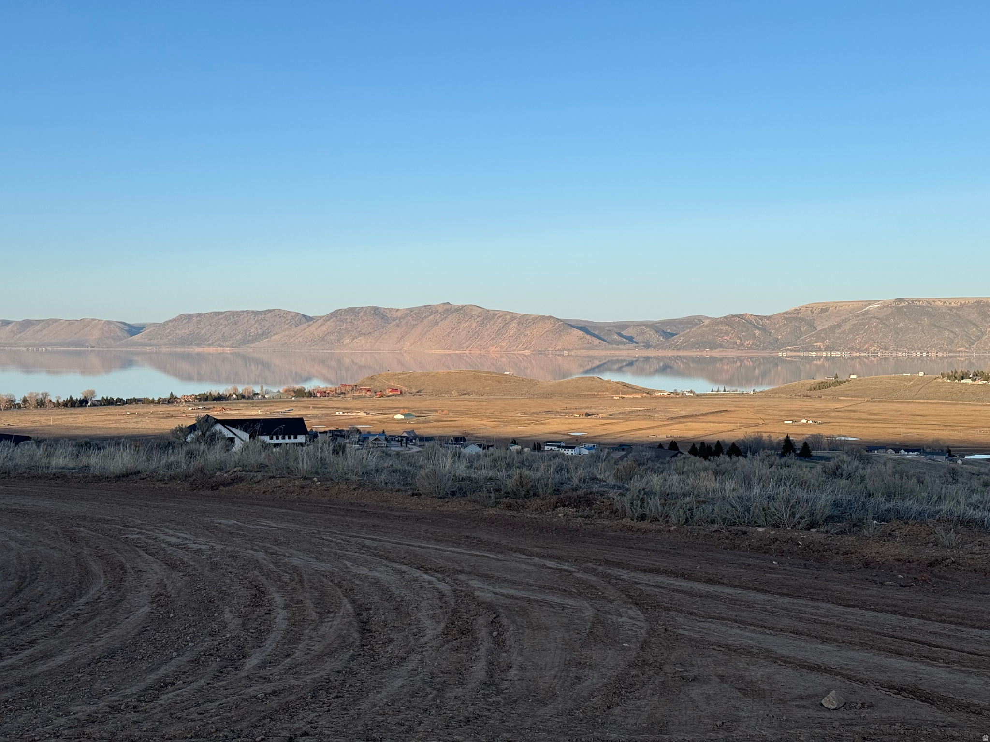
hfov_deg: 39.7
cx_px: 495
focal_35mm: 48
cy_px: 371
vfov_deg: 30.3
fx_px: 1373
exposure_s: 1/2611
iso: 64
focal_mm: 6.76
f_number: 1.78
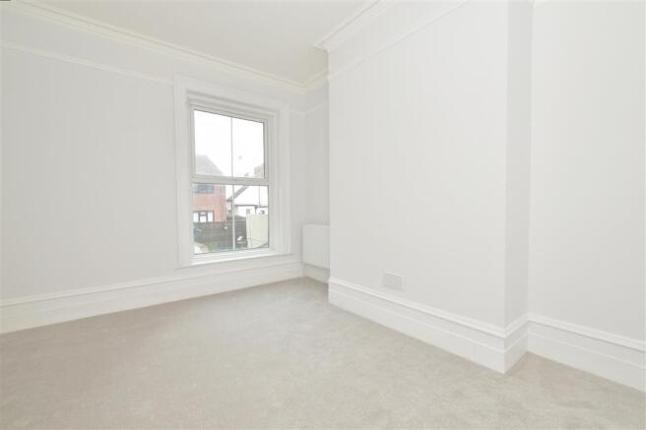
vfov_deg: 77.3
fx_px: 269
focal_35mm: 15
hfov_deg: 100.4
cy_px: 215
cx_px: 323
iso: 500
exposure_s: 1/13
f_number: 8
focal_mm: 10
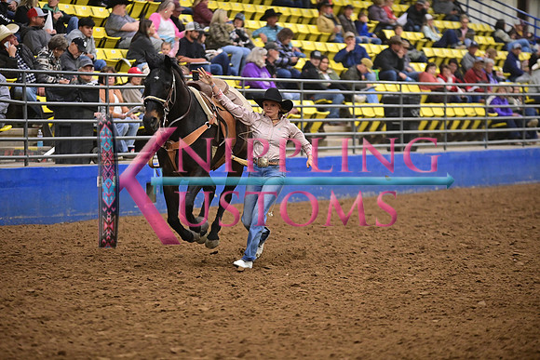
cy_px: 180
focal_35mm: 160
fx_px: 2400
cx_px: 270
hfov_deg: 12.8
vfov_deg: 8.6
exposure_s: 1/640
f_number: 2.8
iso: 5000
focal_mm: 160
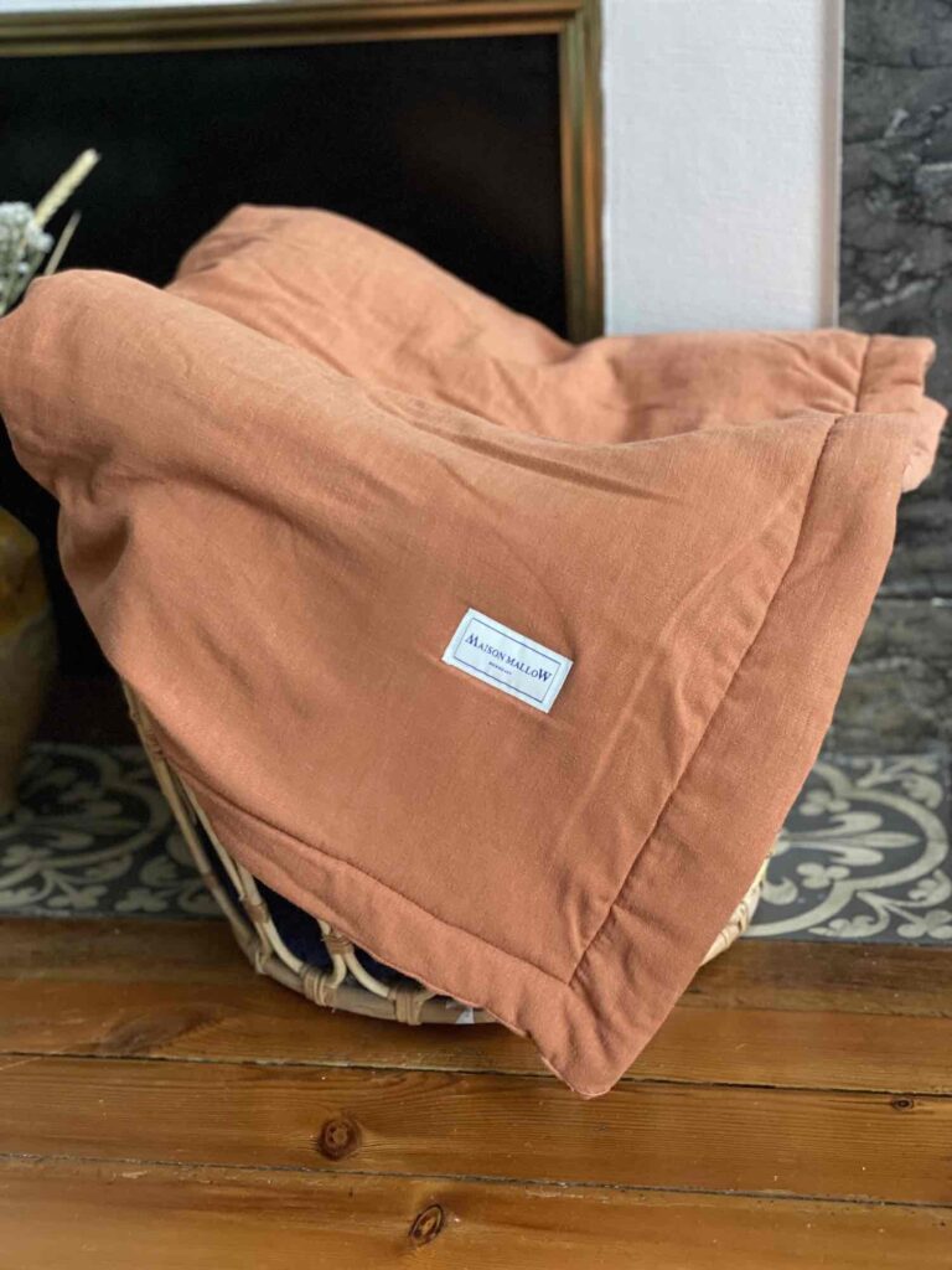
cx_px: 476
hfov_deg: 28.0
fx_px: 1907
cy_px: 635
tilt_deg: -18.9
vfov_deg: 36.8
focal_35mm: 52
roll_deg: +3.5
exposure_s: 1/30
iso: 400
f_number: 2
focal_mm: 6
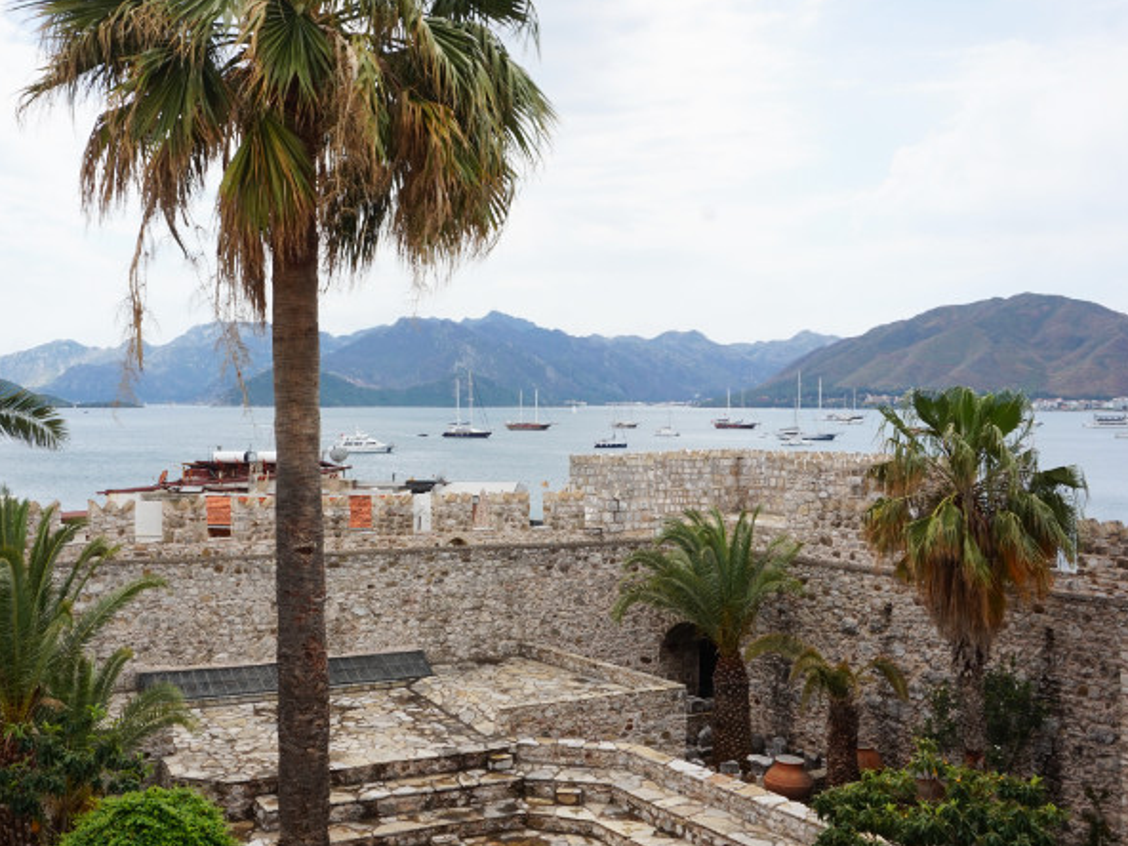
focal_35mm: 39
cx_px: 436
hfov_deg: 47.5
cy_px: 449
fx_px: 1271
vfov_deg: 36.8
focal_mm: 20
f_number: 13
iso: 100
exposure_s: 1/80
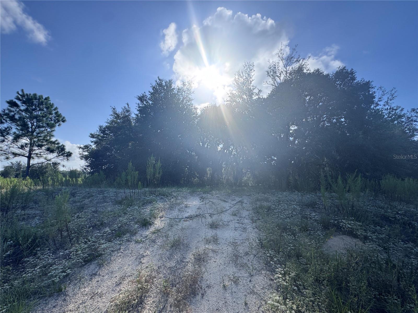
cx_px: 209
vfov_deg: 85.7
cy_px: 156
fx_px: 169
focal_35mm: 14
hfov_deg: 102.1
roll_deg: +0.0
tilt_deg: +7.9
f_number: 2.2
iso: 50
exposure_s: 1/1477
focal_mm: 2.22
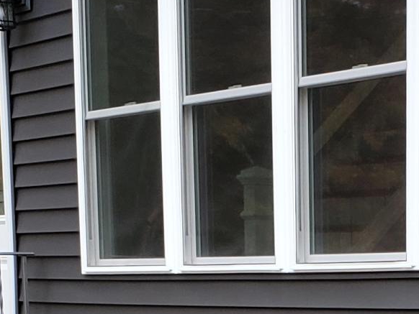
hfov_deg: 14.5
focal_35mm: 134
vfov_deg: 10.4
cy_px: 581
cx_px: 396
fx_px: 1623
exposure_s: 1/100
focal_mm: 4.3
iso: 64
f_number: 2.4
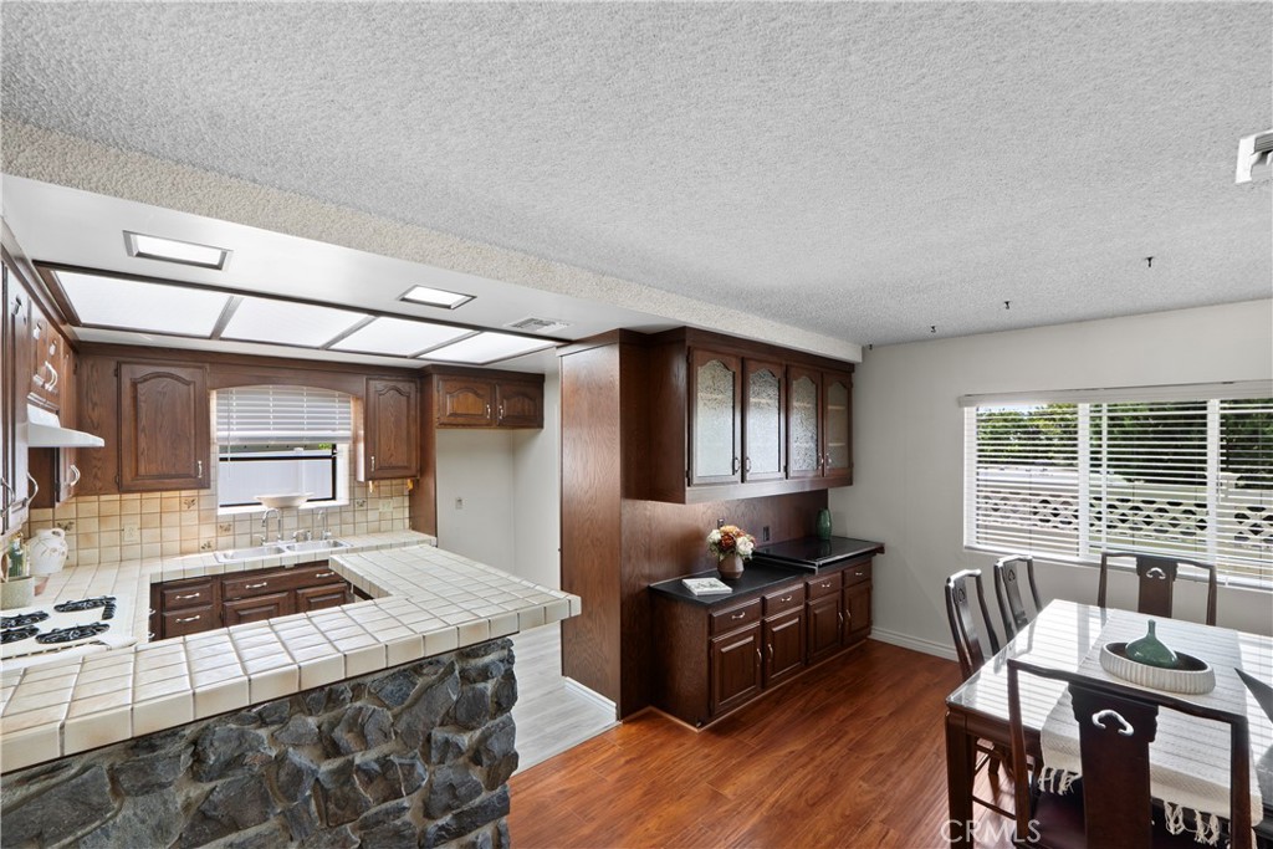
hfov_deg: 100.4
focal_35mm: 15
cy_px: 424
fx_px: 530
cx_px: 636
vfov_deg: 77.3
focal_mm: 10
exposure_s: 1.6
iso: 100
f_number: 9
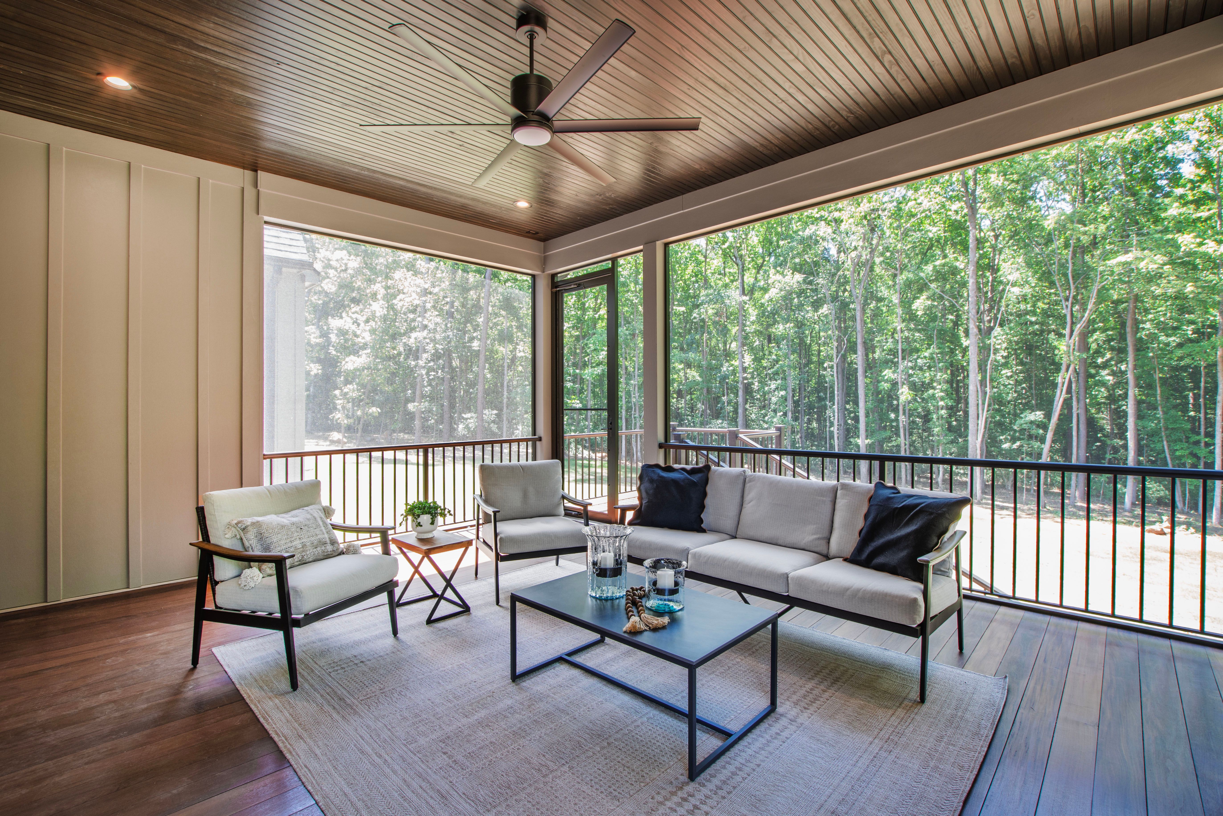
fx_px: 510
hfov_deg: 100.4
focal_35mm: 15
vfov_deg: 77.3
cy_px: 408
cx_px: 612
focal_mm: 10
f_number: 8
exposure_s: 1/3
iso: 100
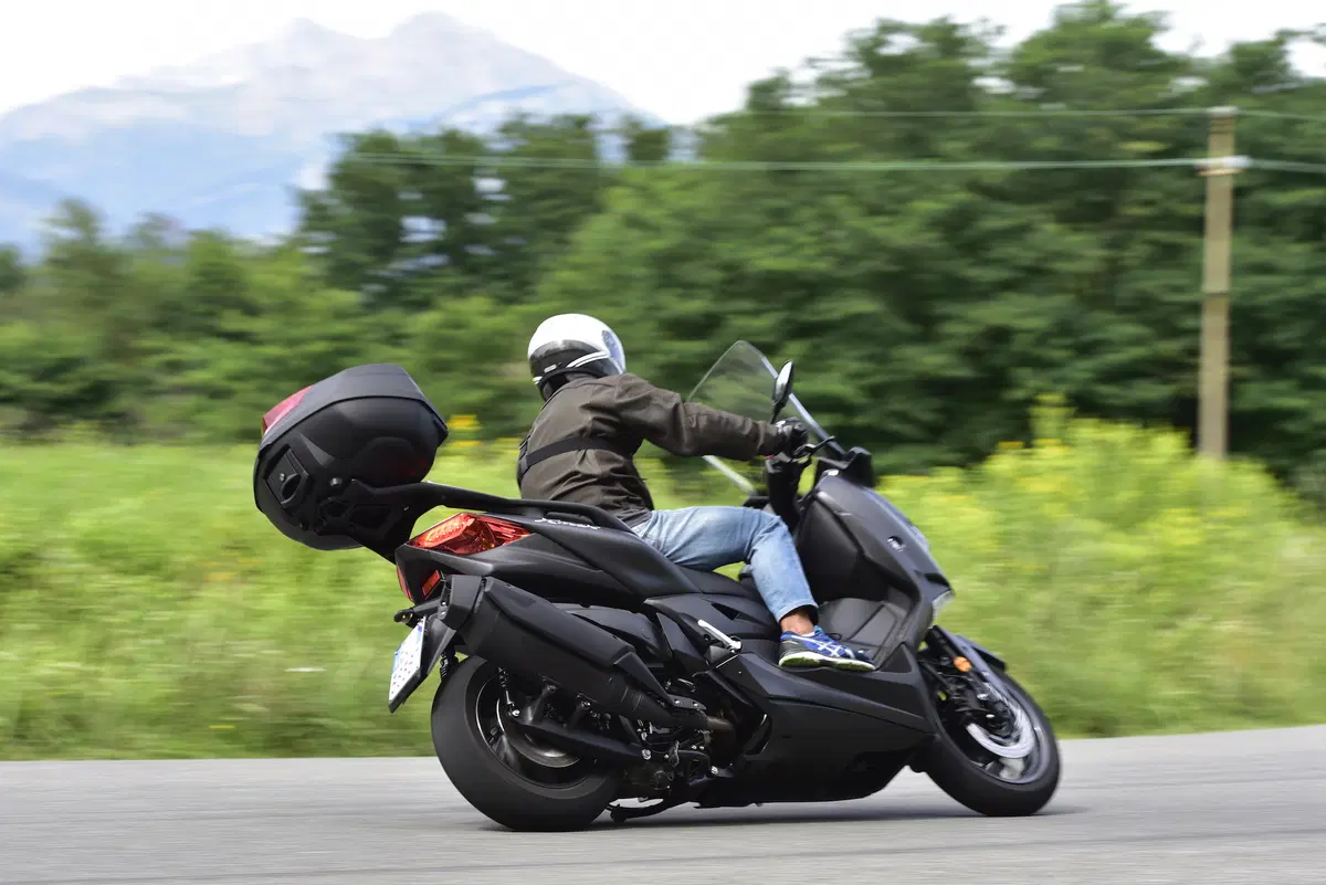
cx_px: 663
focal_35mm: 92
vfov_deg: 14.9
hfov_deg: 22.1
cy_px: 442
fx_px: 3390
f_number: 7.1
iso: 160
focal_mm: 92
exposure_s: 1/160
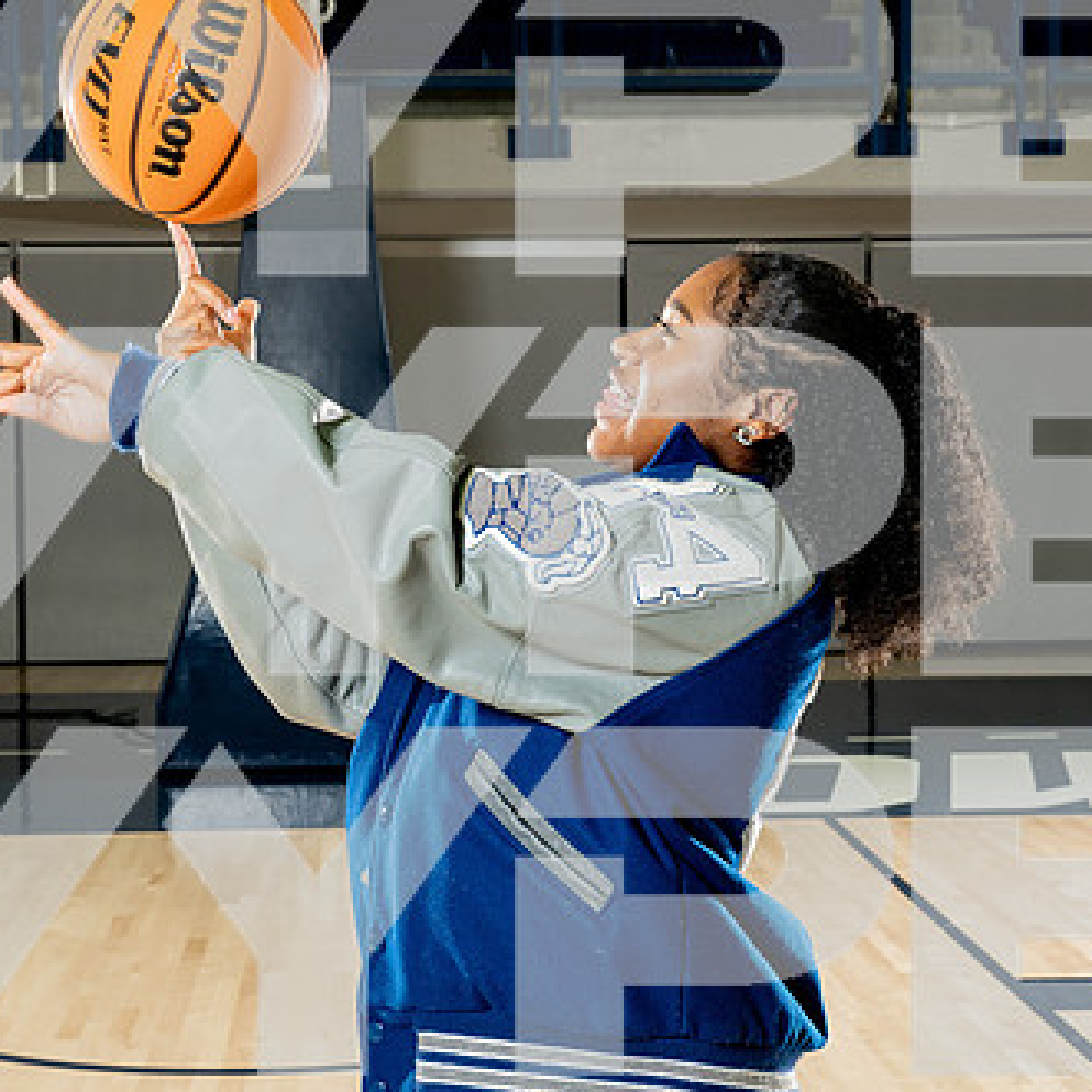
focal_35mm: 61
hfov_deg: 28.1
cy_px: 503
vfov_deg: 28.1
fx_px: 2177
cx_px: 462
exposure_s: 1/250
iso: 640
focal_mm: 41
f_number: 8
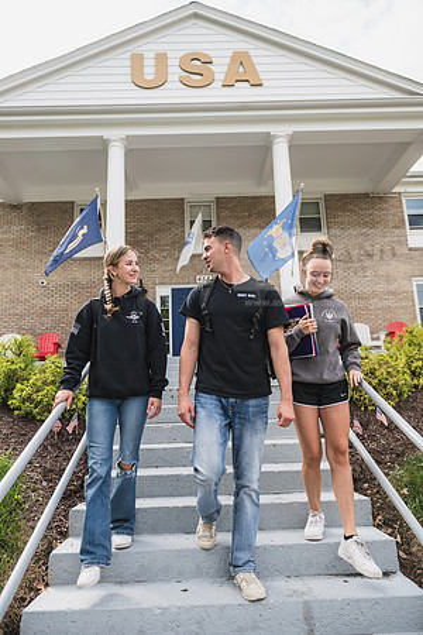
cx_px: 212
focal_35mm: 24
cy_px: 318
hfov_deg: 53.1
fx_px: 423
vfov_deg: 73.7
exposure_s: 1/800
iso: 160
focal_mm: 24
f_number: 3.5
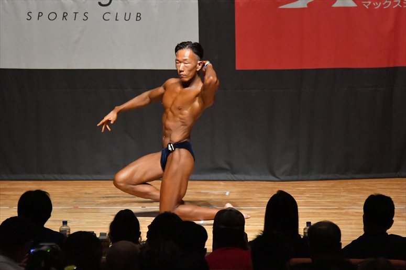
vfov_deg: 5.1
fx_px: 3044
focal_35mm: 270
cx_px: 203
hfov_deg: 7.6
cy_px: 135
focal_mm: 180
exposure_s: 1/400
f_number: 5.6
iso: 12800
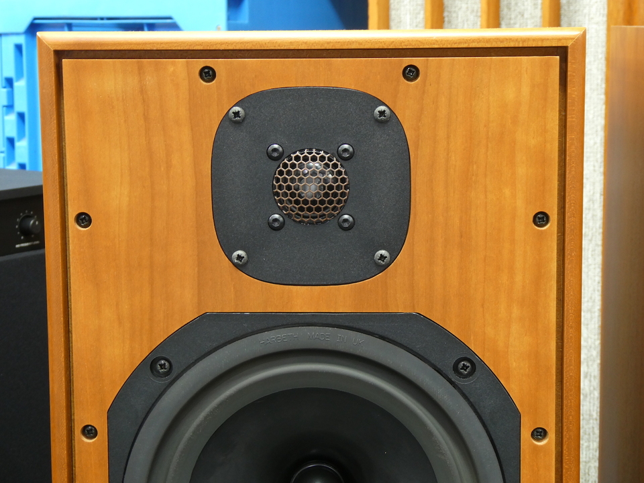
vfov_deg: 21.0
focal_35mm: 70
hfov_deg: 27.8
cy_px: 242
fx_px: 1302
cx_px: 322
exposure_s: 1/1.6
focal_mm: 12.5
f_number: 4.5
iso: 200
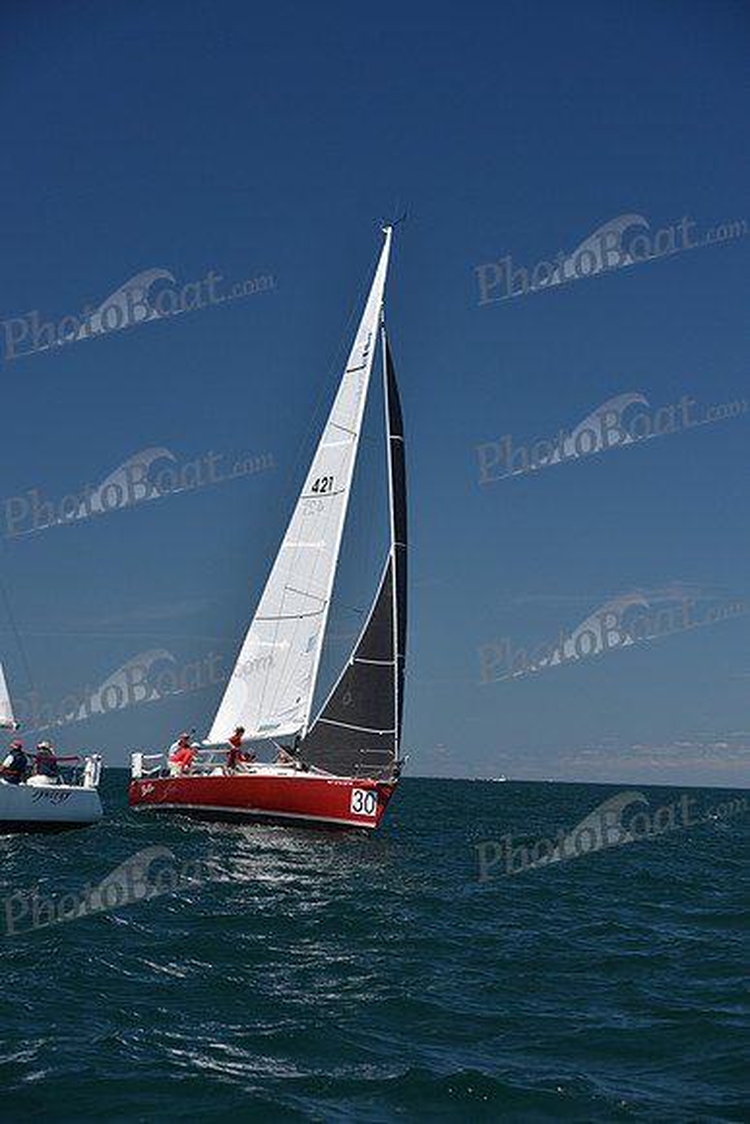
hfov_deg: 14.4
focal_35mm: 95
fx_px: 2967
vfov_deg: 21.5
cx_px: 375
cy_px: 562
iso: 250
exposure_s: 1/800
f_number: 6.3
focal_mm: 95
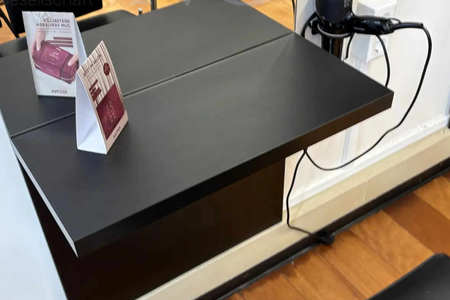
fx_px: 550
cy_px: 168
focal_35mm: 44
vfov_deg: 30.5
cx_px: 214
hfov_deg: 44.5
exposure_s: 1/50
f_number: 1.6
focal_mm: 5.96
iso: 80
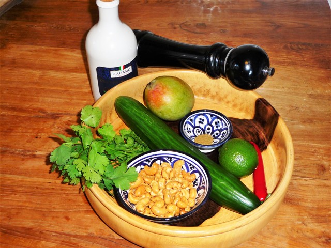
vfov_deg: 33.6
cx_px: 166
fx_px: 411
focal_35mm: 43
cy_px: 124
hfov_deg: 43.9
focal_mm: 7.1
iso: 100
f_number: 4
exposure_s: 1/30
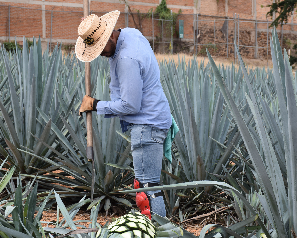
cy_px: 119
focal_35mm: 105
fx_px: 923
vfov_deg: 14.7
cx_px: 158
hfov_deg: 18.3
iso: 200
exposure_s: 1/250
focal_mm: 62
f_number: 8
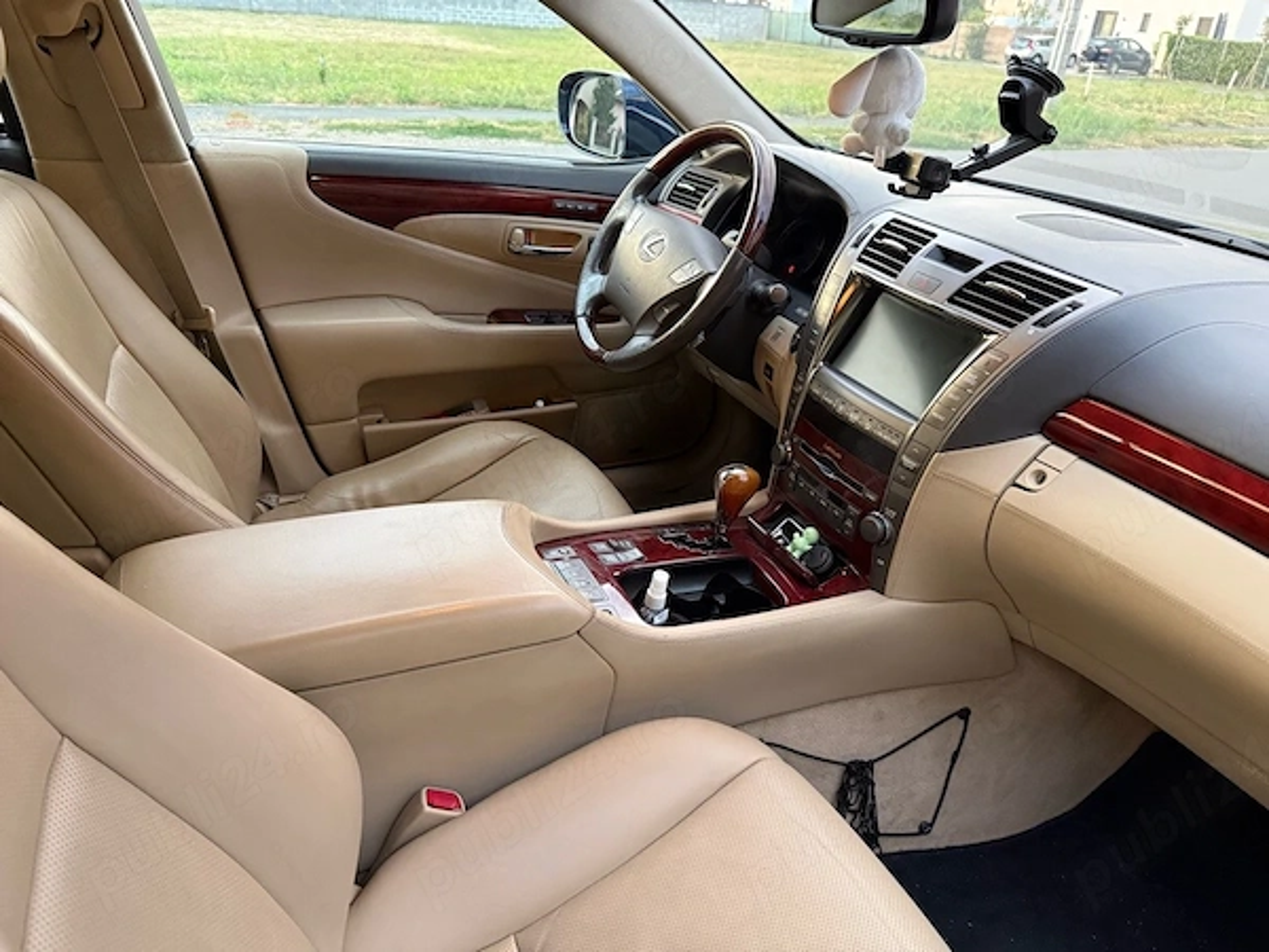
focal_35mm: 24
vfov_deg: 56.8
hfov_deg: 71.6
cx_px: 634
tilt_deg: -27.8
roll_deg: -4.9
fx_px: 880
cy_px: 476
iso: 640
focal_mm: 6.76
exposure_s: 1/60
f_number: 1.78
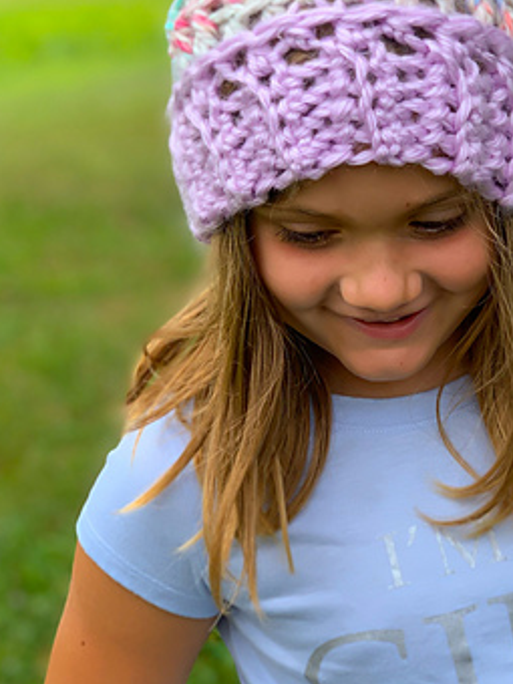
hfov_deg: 15.0
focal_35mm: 98
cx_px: 420
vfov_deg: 20.0
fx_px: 1936
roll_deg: +1.1
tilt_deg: -12.4
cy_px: 225
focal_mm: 6
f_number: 2.4
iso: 16
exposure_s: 1/182
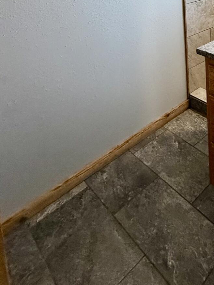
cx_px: 234
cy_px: -23
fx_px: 264
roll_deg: +0.4
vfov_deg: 44.5
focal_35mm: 32
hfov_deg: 37.2
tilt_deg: -7.6
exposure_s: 1/60
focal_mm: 2.22
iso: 200
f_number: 2.2
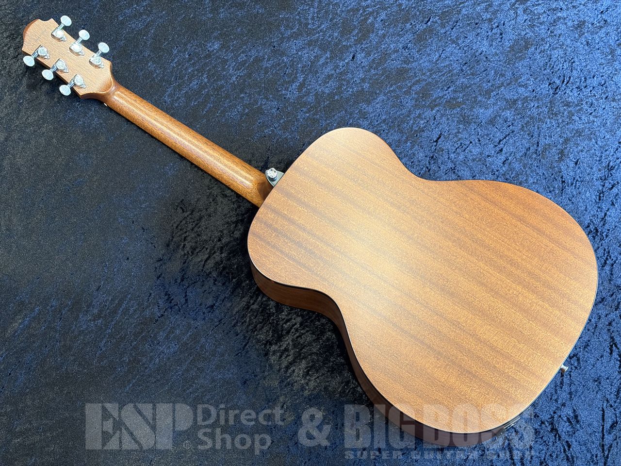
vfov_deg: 28.0
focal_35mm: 52
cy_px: 233
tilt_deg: -67.5
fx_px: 933
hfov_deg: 36.8
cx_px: 310
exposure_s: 1/40
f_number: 1.6
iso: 200
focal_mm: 5.96
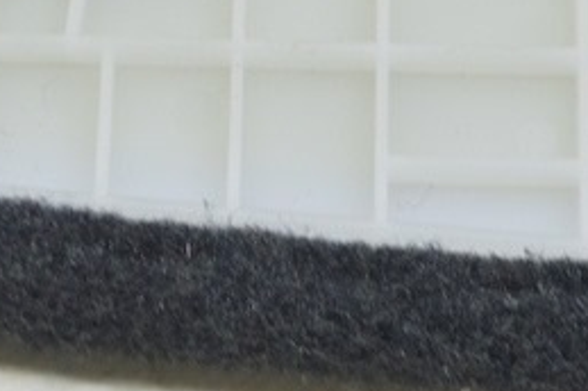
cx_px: 438
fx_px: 3295
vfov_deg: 6.8
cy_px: 90
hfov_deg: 10.2
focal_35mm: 202
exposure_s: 1/20
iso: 400
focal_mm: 34
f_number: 5.6
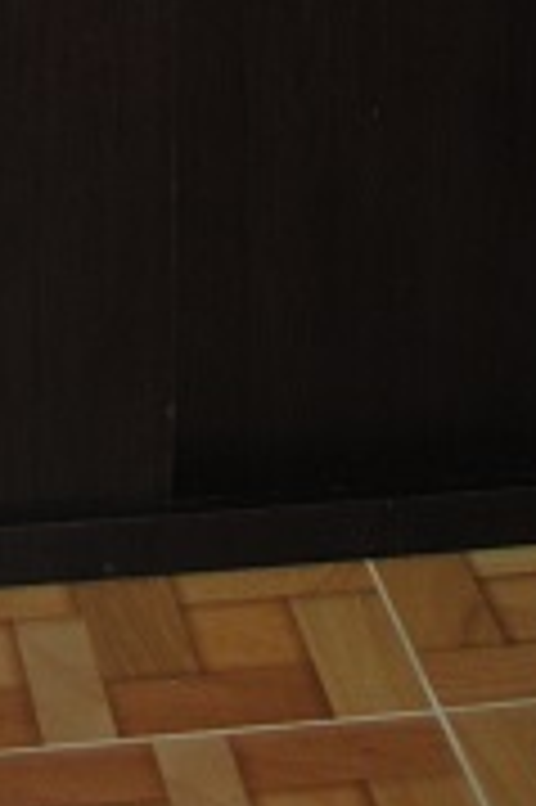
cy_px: -986
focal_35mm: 121
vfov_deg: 13.5
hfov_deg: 11.1
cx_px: -137
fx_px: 2707
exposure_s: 1/60
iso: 200
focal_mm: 18
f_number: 3.5
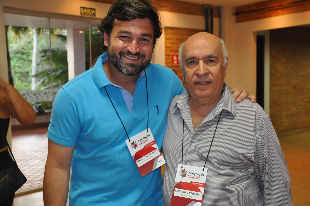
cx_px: 155
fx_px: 400
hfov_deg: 42.4
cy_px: 103
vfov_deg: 28.9
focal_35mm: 46
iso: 1000
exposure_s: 1/60
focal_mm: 31
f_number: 4.2
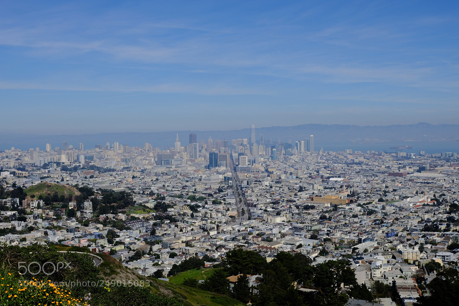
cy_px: 153
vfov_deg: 31.2
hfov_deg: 45.4
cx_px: 230
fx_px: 548
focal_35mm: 43
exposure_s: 1/1400
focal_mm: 28.9
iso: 200
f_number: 5.6
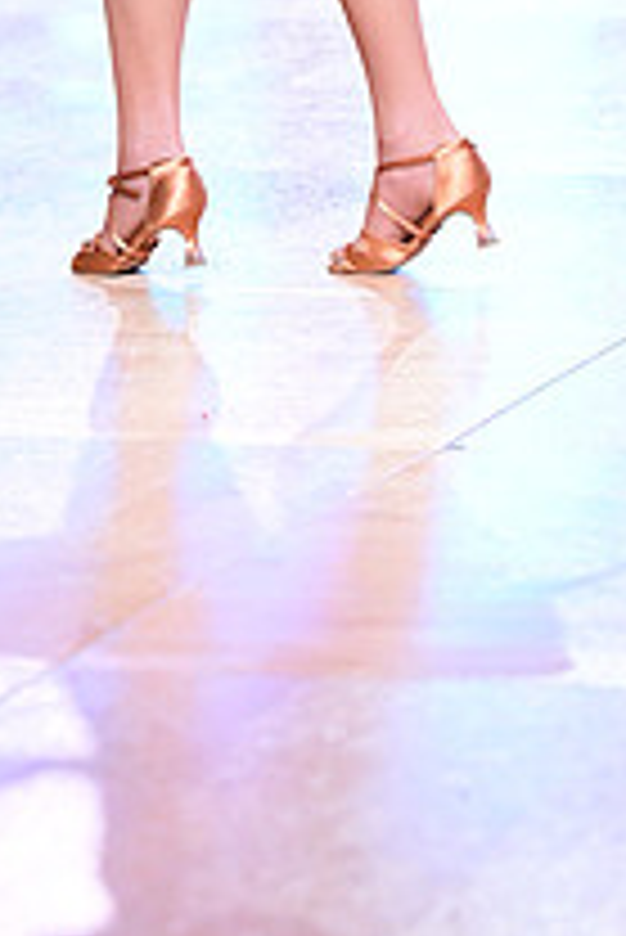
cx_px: 63
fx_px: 7030
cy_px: -364
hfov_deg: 5.1
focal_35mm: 270
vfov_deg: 7.5
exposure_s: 1/250
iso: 1600
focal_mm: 97
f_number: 3.5
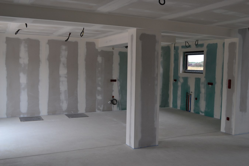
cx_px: 124
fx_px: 249
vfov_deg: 36.9
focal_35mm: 36
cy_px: 83
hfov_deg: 53.1
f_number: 8
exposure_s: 1/60
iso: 400
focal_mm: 24
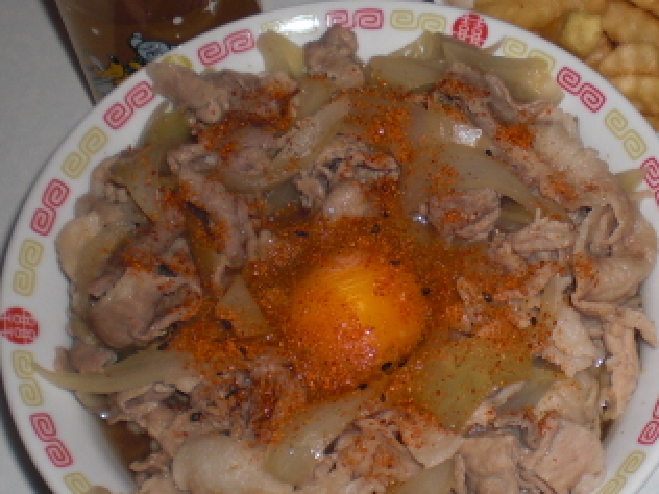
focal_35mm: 77
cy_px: 215
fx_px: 1466
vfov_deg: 19.1
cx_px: 538
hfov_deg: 24.9
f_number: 3.1
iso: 64
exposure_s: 1/60
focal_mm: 6.3
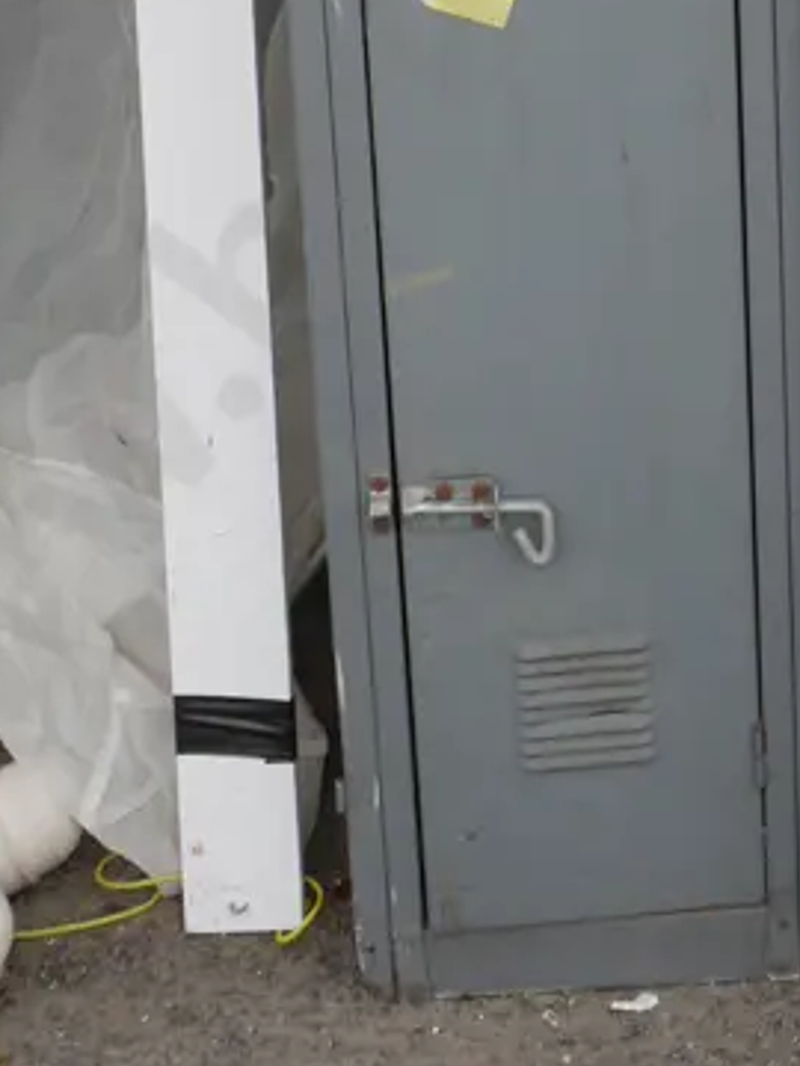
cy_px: -326
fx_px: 2804
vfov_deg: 19.8
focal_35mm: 91
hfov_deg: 16.0
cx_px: 720
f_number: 5.6
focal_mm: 16
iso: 200
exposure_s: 1/200
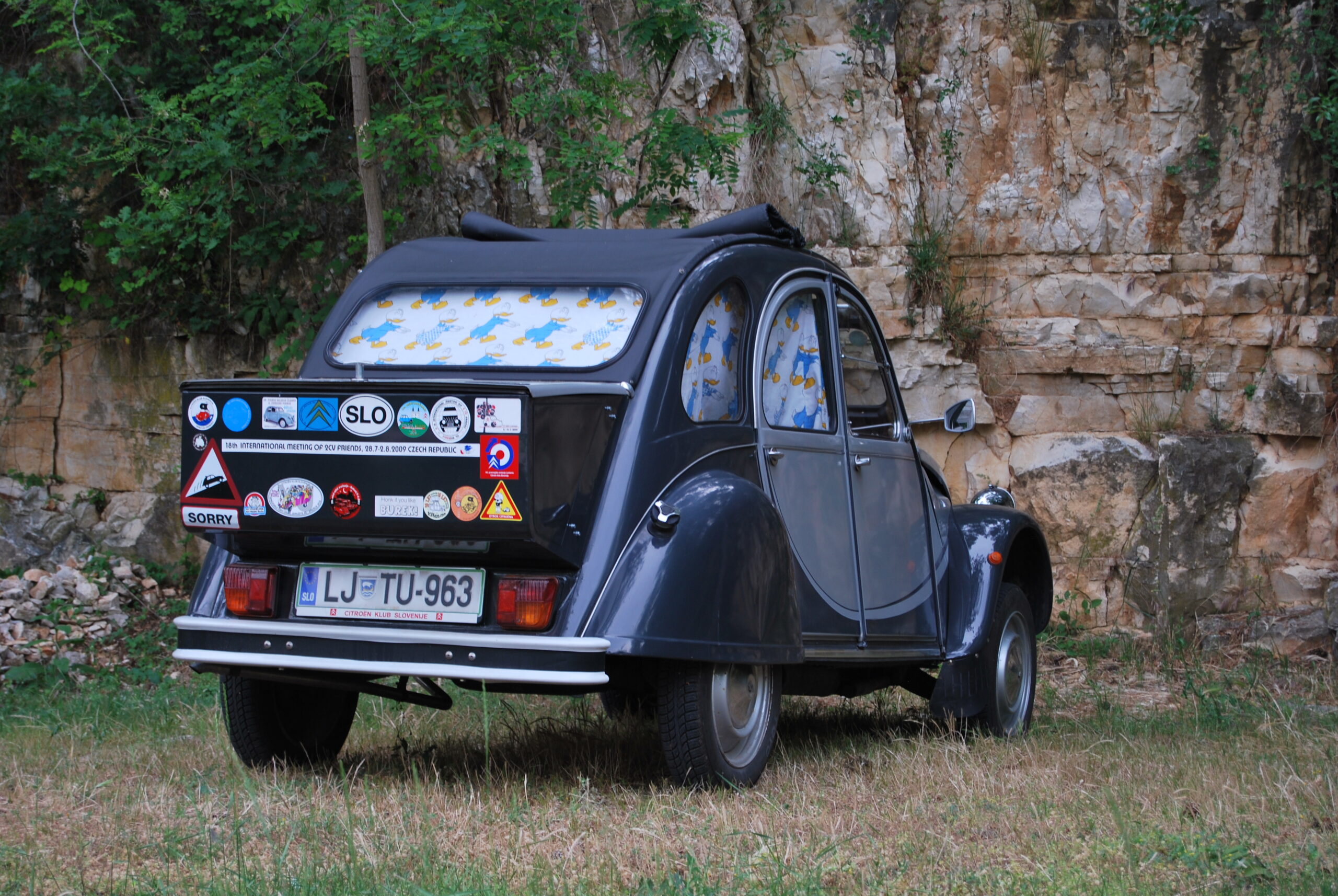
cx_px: 669
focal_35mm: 82
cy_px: 448
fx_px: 3070
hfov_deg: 24.6
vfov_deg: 16.6
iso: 100
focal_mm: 55
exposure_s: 1/40
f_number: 5.6
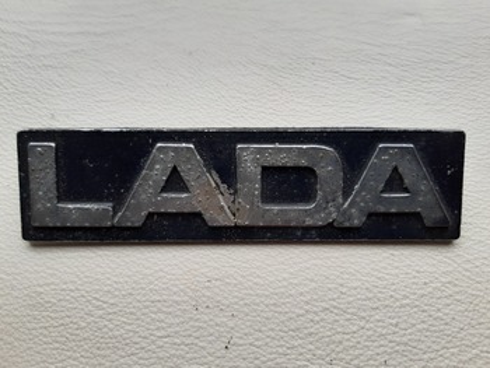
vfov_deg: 53.1
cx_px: 245
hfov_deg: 67.3
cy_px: 184
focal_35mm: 26
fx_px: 368
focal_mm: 3.92
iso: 40
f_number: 1.7
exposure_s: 1/144
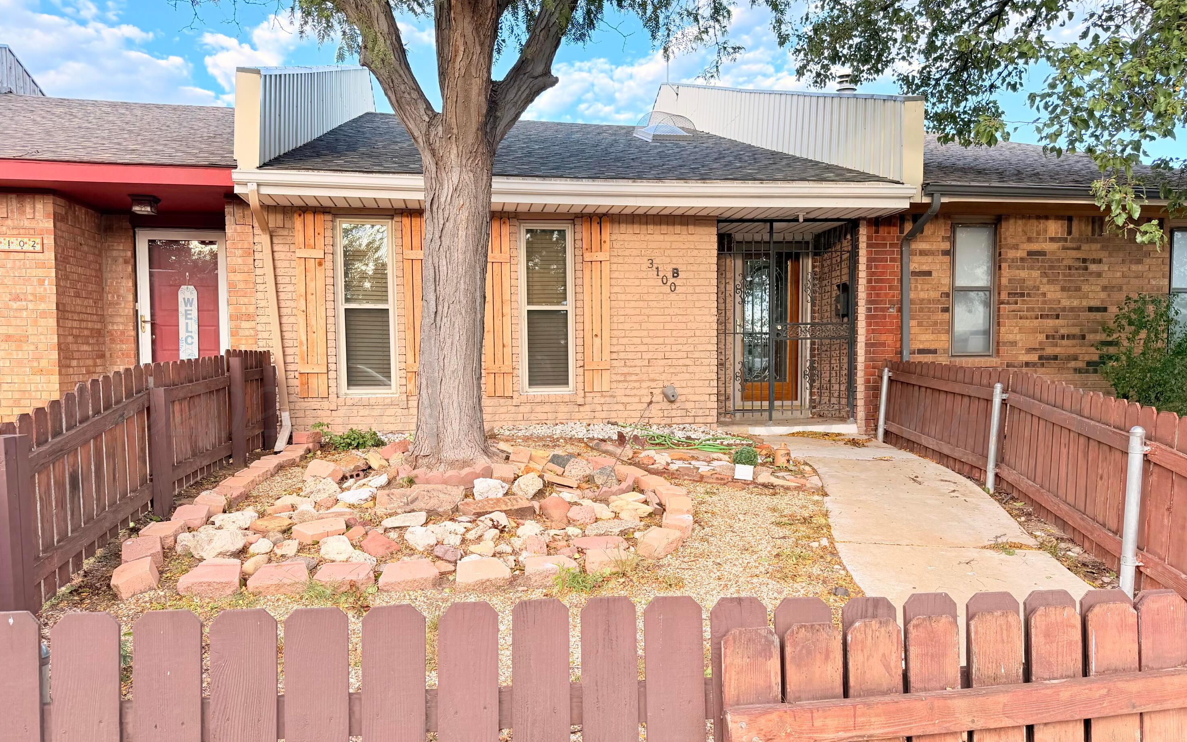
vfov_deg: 47.5
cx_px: 603
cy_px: 418
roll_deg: -2.4
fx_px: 841
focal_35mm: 26
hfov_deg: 70.4
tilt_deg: -5.2
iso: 100
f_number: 1.78
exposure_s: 1/387
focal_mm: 6.76
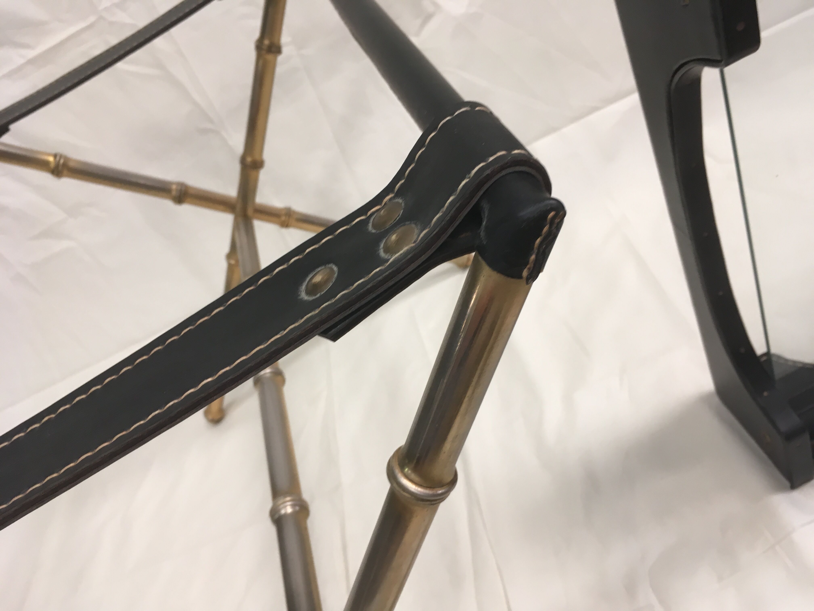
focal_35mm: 29
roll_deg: +33.7
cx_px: 407
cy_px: 306
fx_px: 682
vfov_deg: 48.2
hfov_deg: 61.7
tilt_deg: -38.8
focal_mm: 4.15
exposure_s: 1/33
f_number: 2.2
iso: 64
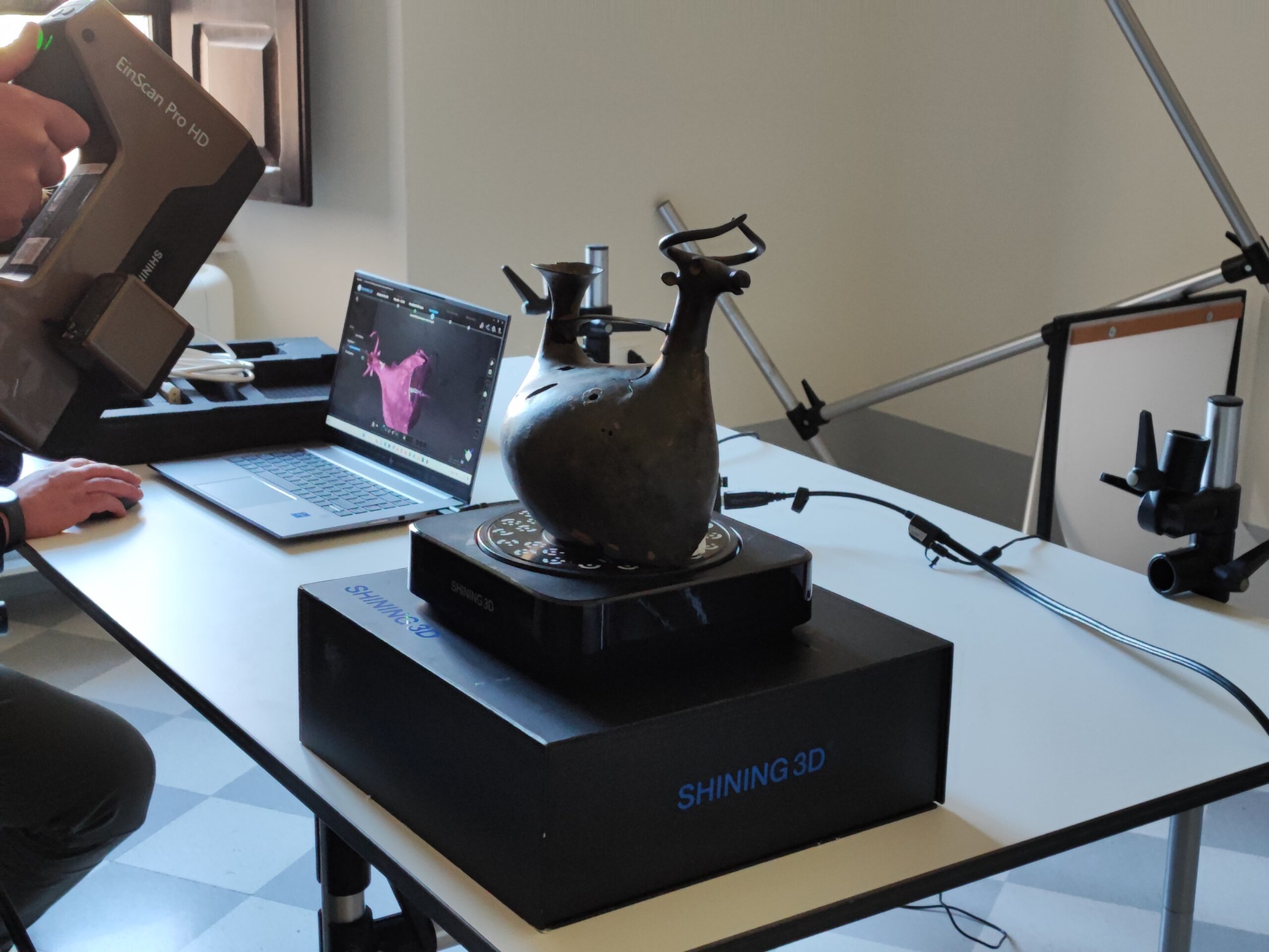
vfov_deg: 54.9
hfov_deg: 69.4
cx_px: 634
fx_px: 916
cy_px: 476
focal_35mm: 25
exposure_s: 1/50
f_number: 1.75
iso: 631
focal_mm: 5.96
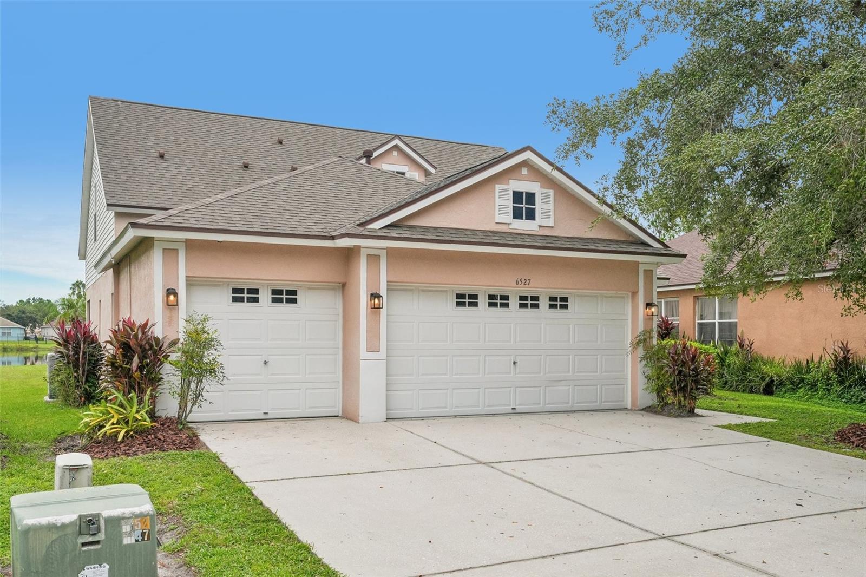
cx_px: 433
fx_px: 794
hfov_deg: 57.2
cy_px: 288
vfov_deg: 40.0
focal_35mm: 33
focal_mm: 22
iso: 400
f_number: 8
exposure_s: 1/1000
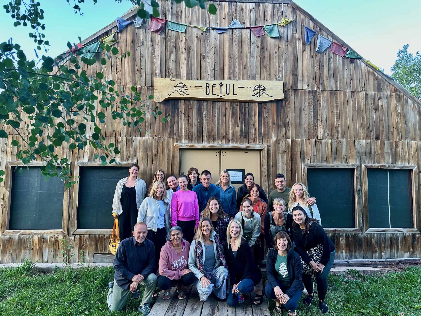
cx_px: 210
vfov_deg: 56.8
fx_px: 292
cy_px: 158
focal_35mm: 24
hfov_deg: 71.6
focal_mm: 6.9
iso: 100
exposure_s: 1/121
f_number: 1.8
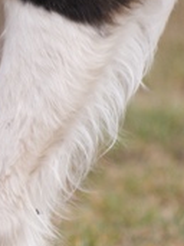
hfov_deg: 1.8
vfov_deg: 2.4
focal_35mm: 810
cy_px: 197
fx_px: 5748
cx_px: -226
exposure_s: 1/400
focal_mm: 150
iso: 400
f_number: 4.5
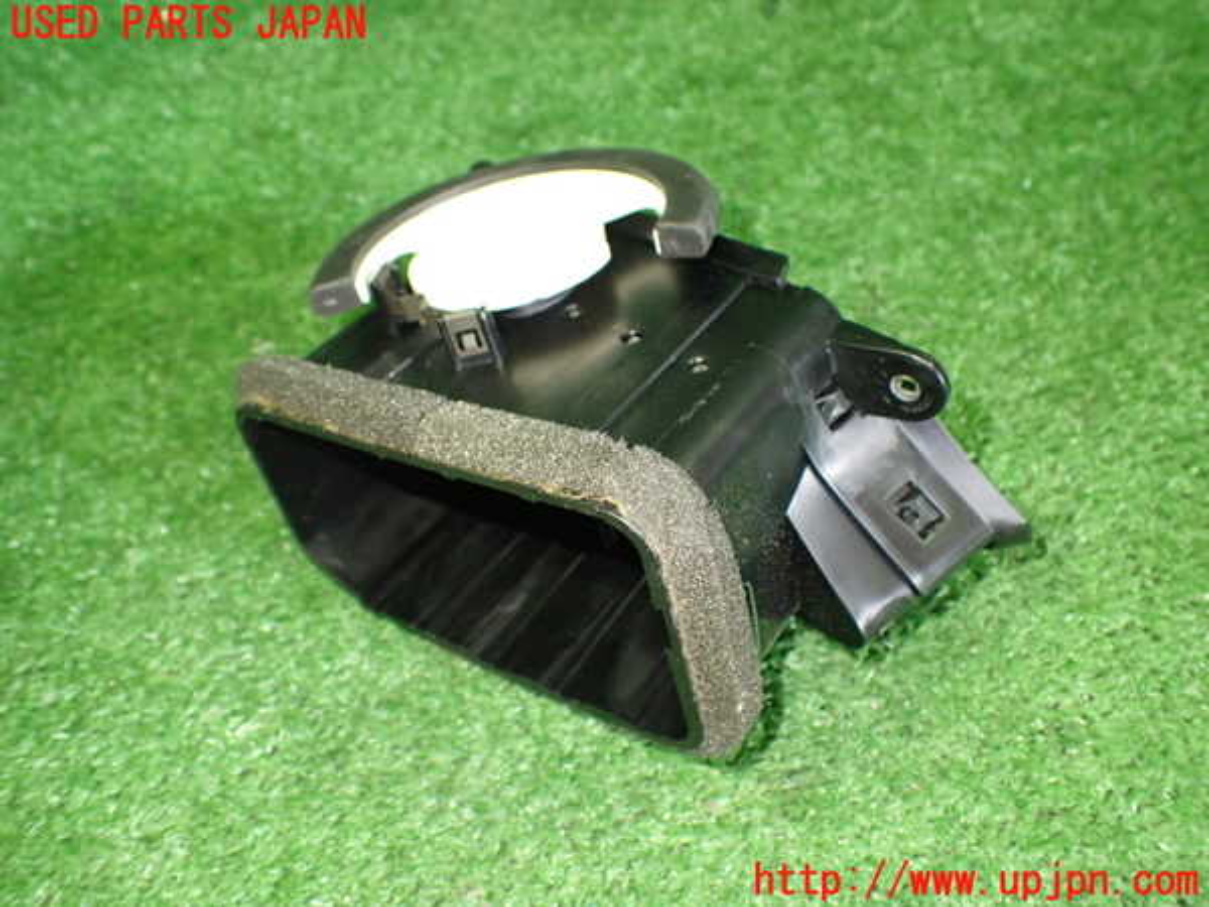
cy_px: 454
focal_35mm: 30
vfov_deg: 46.8
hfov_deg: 60.0
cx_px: 604
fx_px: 1048
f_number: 2.3
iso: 800
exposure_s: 1/40
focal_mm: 5.4
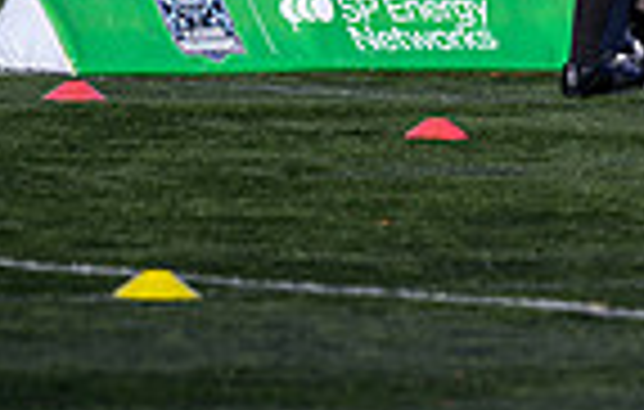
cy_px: -179
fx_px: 13531
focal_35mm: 767
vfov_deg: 1.7
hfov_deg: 2.7
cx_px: 1343
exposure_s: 1/5000
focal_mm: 175
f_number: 3.5
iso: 500
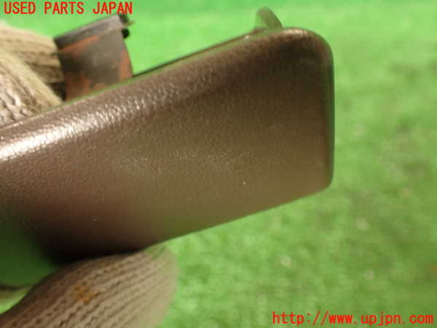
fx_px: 404
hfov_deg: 56.8
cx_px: 218
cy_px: 164
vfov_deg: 44.2
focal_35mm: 32
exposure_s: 1/30
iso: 200
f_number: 2.4
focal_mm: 5.79
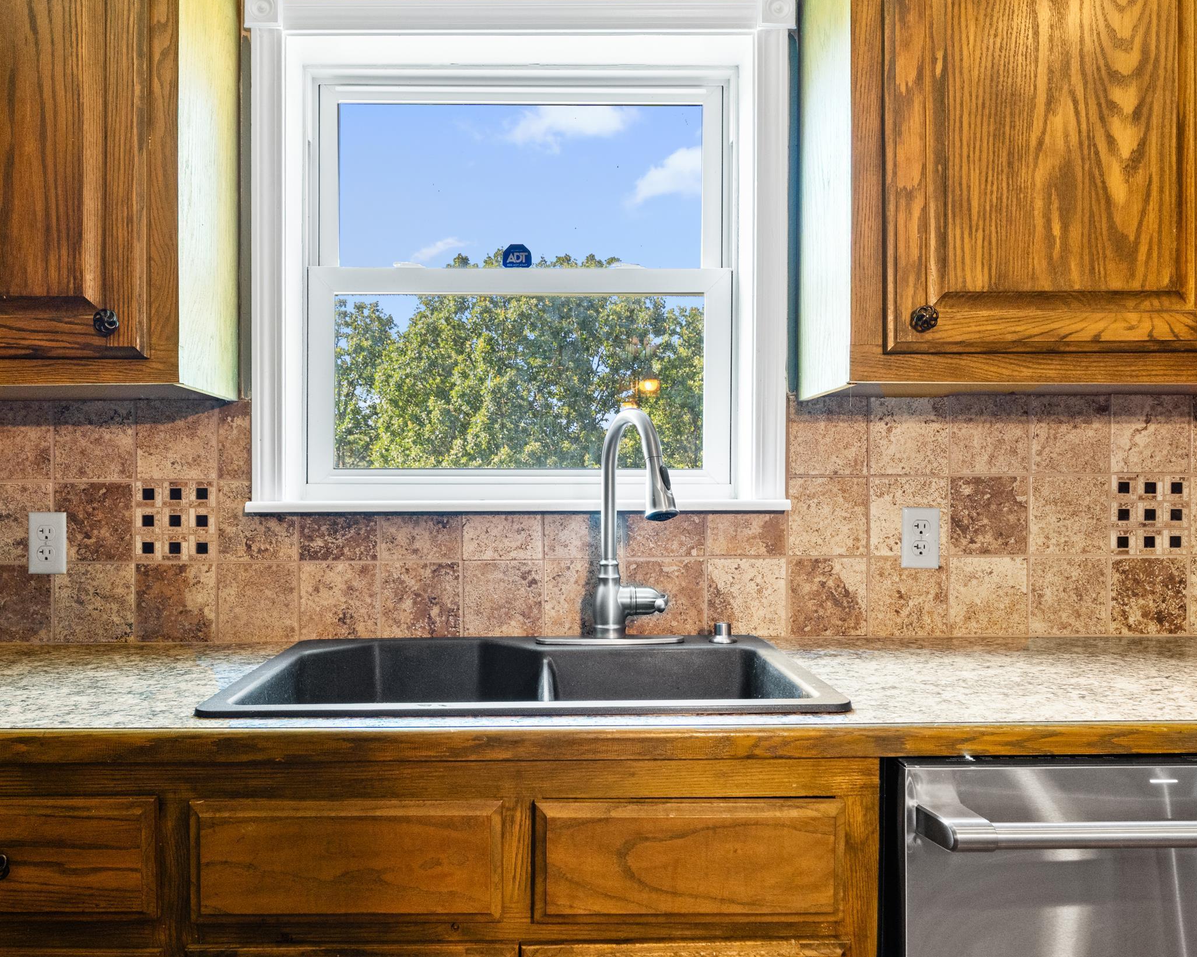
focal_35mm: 25
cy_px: 482
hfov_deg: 68.6
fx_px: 874
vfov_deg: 57.4
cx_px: 533
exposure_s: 1/10
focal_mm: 14.4
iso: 400
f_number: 7.1
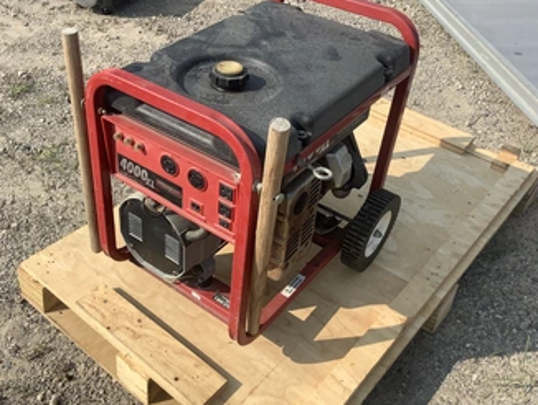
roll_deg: -4.7
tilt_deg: -41.2
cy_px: 188
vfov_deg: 37.7
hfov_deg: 48.6
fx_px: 591
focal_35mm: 38
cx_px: 213
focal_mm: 3.3
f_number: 2.4
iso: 25
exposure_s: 1/1164
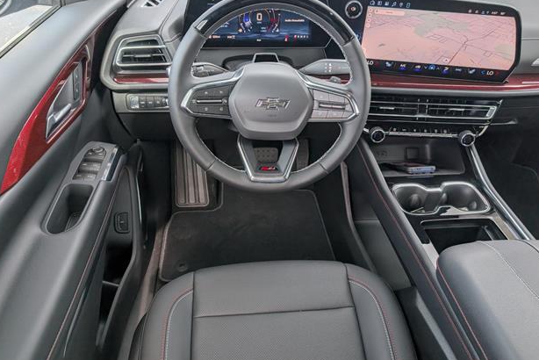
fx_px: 389
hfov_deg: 69.4
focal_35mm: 26
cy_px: 176
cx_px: 270
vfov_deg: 49.6
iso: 21
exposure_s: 1/1000
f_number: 1.68
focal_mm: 6.9
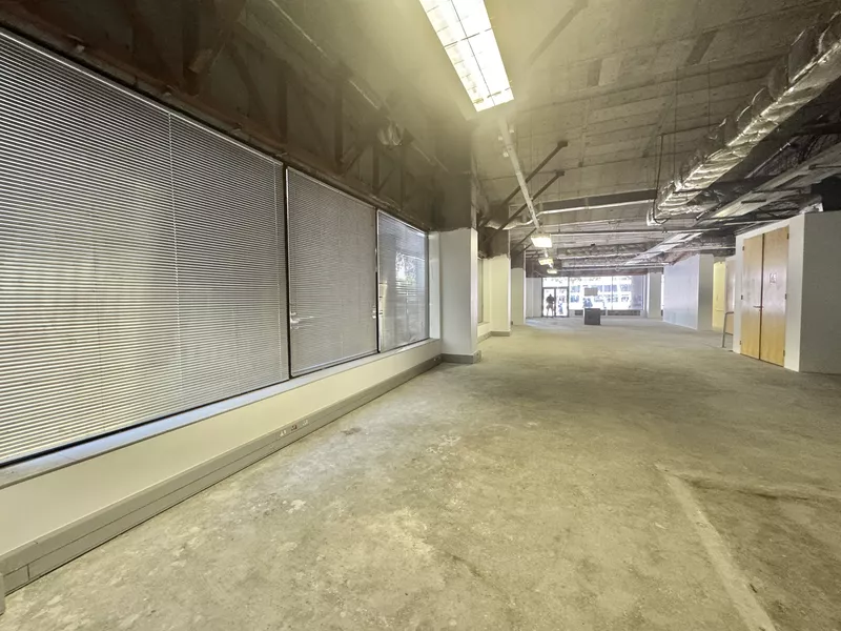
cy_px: 316
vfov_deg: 85.7
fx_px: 340
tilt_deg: -2.6
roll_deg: +0.9
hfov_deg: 102.1
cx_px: 420
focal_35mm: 14
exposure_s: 1/60
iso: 500
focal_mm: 2.22
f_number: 2.2
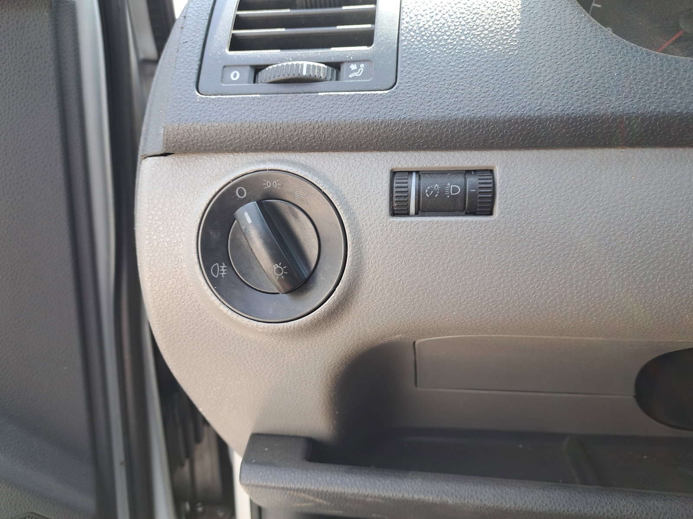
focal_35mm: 24
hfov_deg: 71.6
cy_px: 260
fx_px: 480
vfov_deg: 56.8
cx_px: 346
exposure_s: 1/50
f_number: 1.8
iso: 50
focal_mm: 5.23
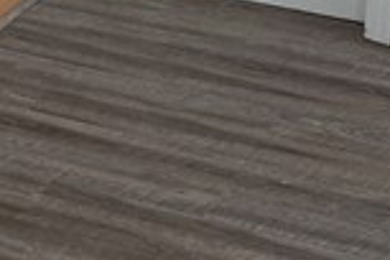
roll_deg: +0.3
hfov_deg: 11.6
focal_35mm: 167
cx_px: -265
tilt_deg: -13.1
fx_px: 1809
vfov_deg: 7.9
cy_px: -229
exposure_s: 1/172
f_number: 1.78
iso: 100
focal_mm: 6.76
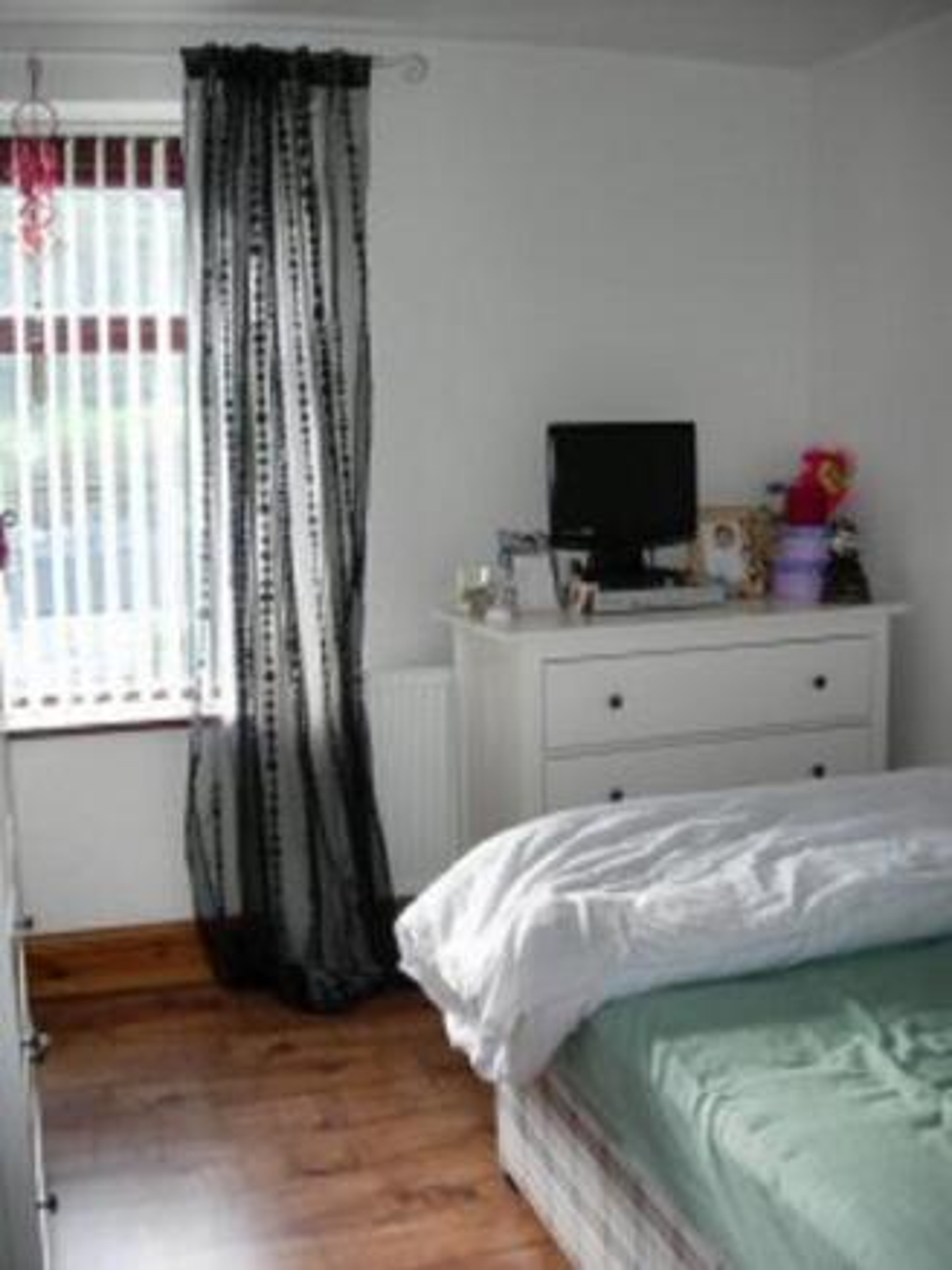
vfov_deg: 49.0
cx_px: 476
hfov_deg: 37.7
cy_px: 635
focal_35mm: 38
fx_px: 1393
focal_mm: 7.8
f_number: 2.8
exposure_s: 1/36.9
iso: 79
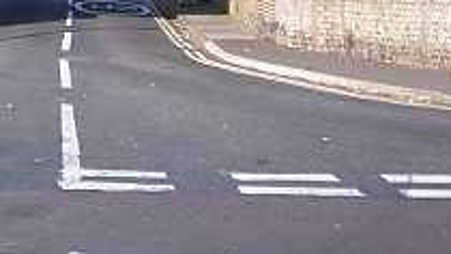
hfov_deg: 20.2
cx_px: -47
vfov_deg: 11.5
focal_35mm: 101
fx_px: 1208
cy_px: -113
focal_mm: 6.4
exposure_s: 1/250
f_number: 3.9
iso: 64
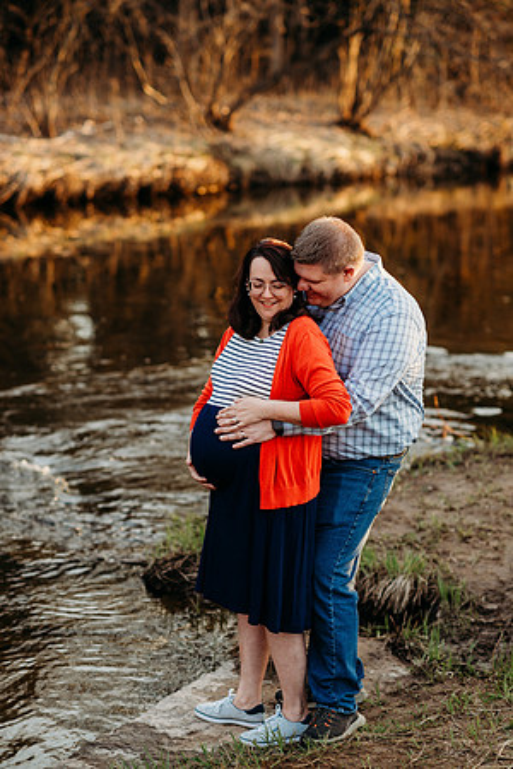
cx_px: 256
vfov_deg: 23.9
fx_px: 1817
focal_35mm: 85
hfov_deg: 16.1
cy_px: 384
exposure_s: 1/200
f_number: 2.8
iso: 125
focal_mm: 85
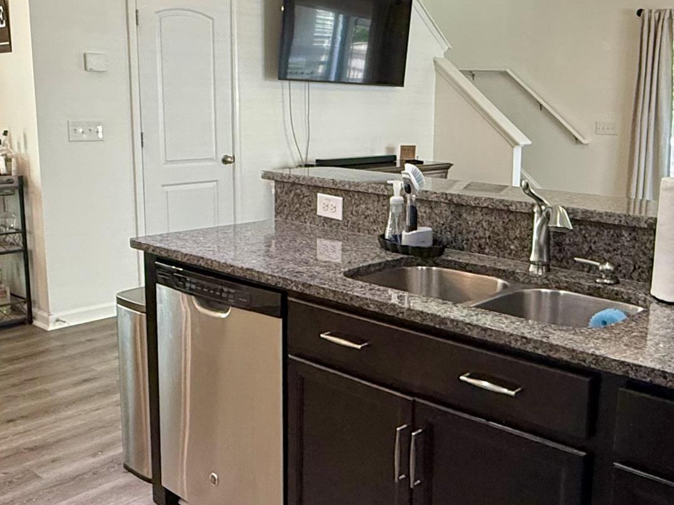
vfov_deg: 35.9
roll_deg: -1.3
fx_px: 779
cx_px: 401
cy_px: 241
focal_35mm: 40
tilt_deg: -10.8
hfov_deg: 46.6
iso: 400
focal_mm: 2.22
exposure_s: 1/120
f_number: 2.2
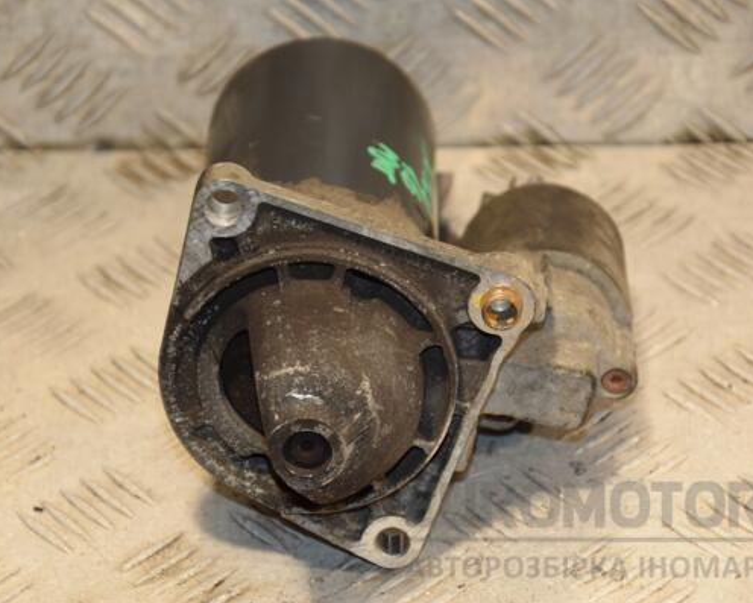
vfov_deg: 9.3
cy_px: 302
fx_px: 3722
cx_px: 376
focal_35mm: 167
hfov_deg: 11.6
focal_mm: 98
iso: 800
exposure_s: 1/125
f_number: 5.6
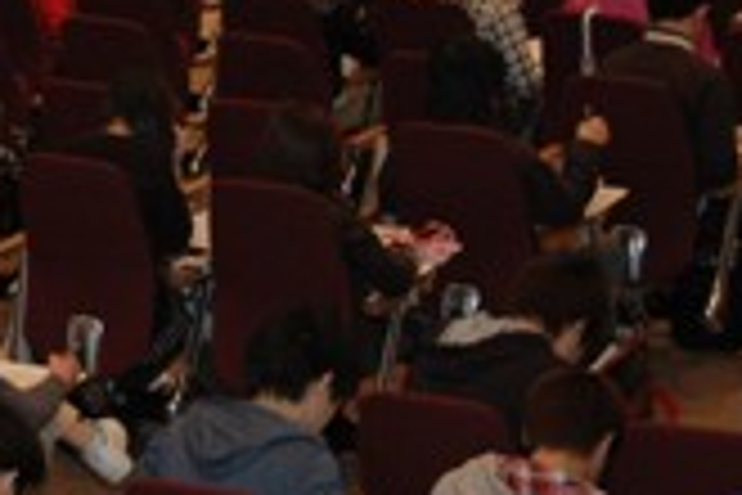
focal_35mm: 213
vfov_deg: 6.4
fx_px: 4390
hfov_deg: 9.6
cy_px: 0
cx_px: -101
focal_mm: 52
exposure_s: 1/60
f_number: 5
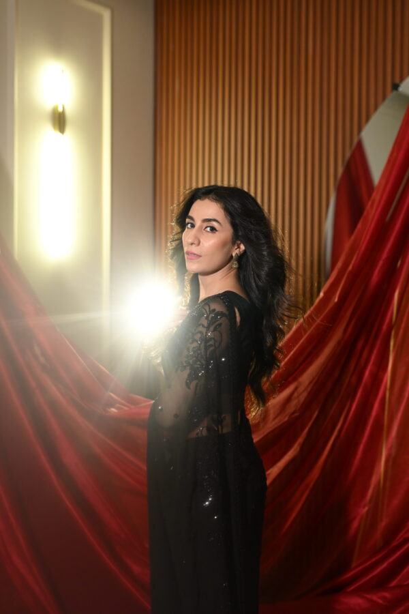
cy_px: 307
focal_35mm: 50
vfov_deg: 39.6
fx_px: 852
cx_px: 204
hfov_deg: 27.0
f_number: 2.2
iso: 2000
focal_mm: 50
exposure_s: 1/200
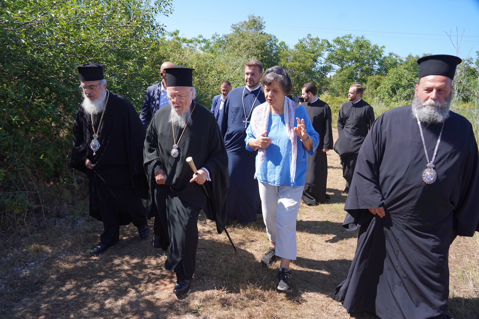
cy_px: 160
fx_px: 319
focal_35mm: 24
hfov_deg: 73.7
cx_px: 240
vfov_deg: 53.1
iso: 100
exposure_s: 1/320
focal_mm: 24
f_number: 4.5
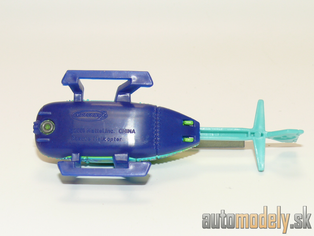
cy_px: 118
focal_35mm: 81
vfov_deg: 18.2
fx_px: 735
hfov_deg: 24.1
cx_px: 157
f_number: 4
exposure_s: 1/30
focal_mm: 11.9
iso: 100
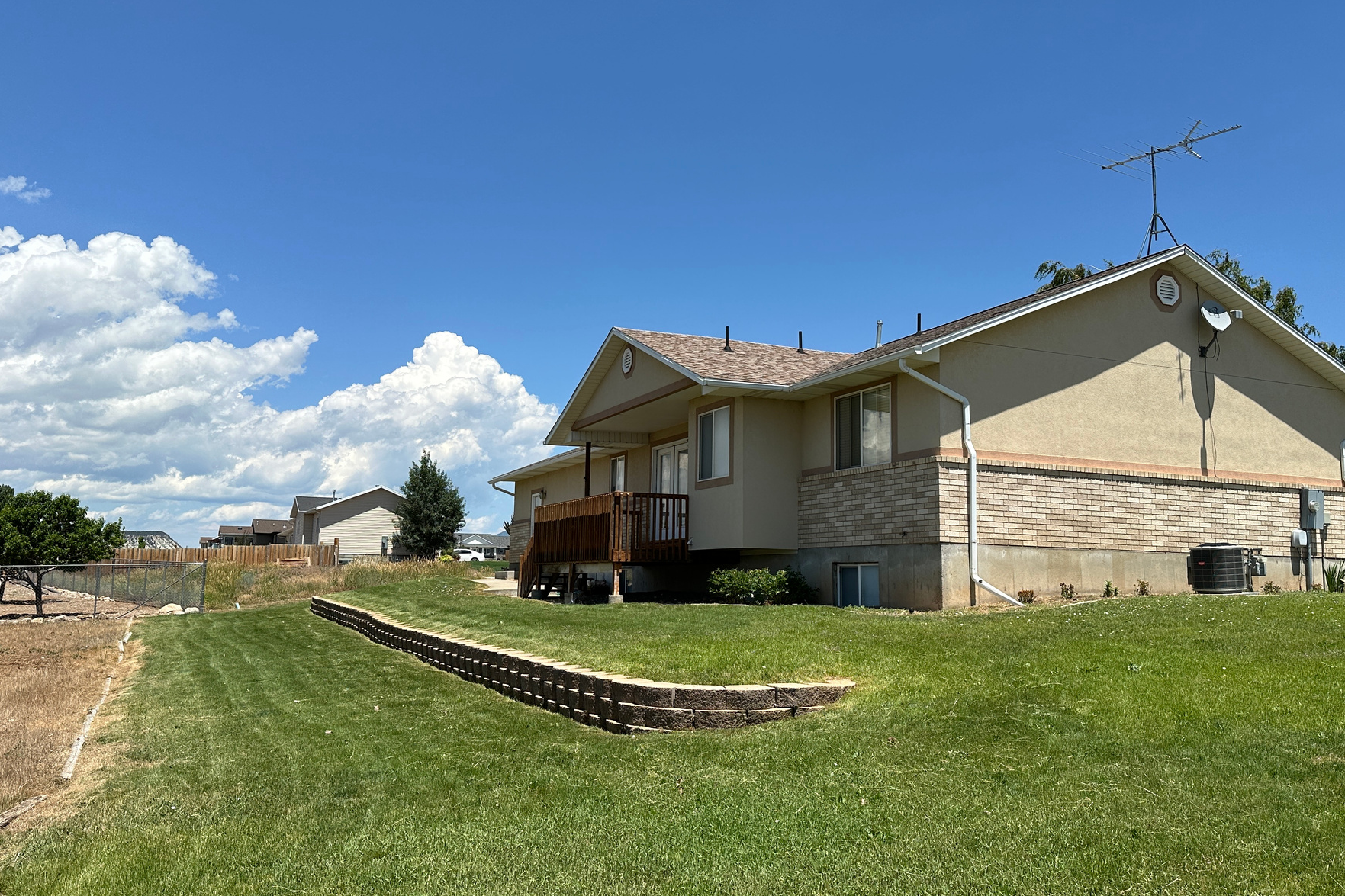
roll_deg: -1.3
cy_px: 466
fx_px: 1083
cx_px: 693
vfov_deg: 44.9
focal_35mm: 29
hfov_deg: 63.6
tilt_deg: +8.0
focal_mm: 6.86
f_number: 1.78
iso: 80
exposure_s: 1/5525
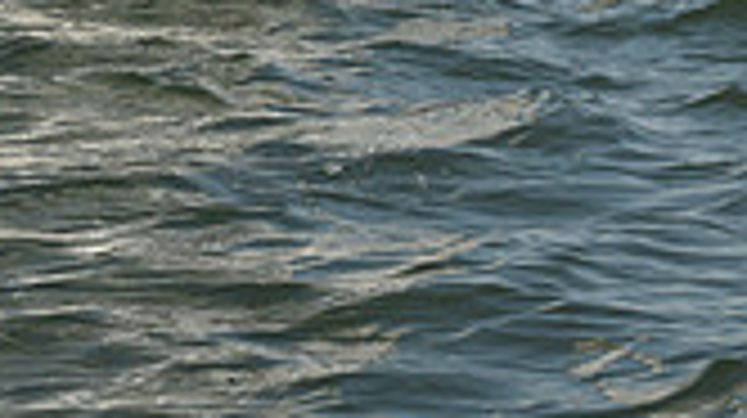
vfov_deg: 4.5
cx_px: 83
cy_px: -840
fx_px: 5086
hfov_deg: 8.4
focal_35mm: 257
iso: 320
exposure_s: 1/1600
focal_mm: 70
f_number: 8
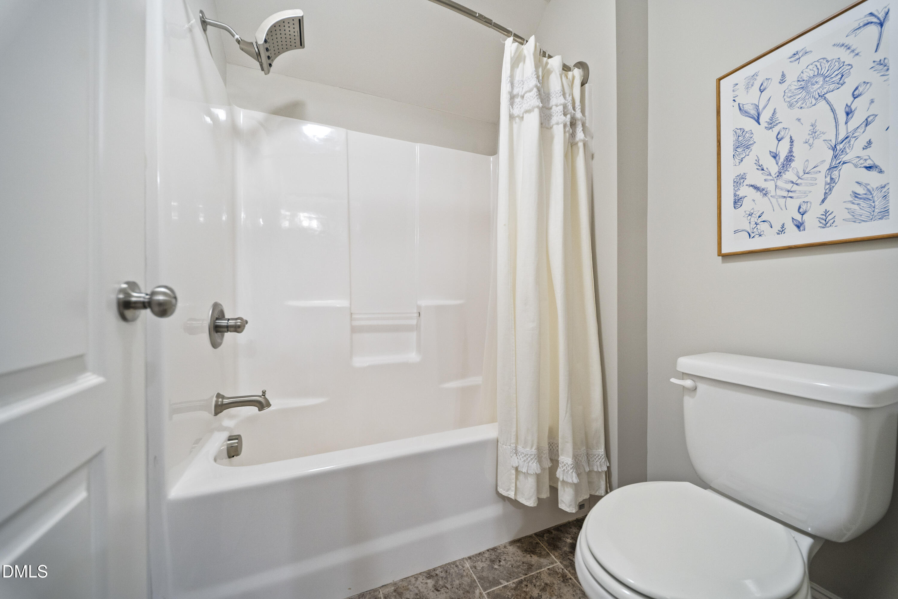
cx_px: 449
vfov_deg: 90.0
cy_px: 300
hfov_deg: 112.6
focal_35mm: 12
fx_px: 299
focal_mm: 12
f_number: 3.5
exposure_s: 1/15
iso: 1000
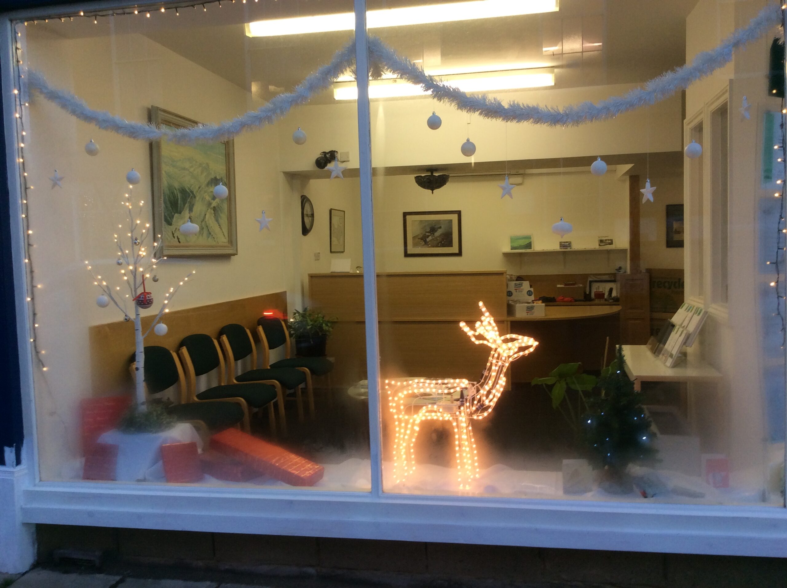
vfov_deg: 44.1
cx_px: 394
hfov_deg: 56.9
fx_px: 726
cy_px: 294
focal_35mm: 32
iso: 50
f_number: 2.4
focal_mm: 3.3
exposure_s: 1/25
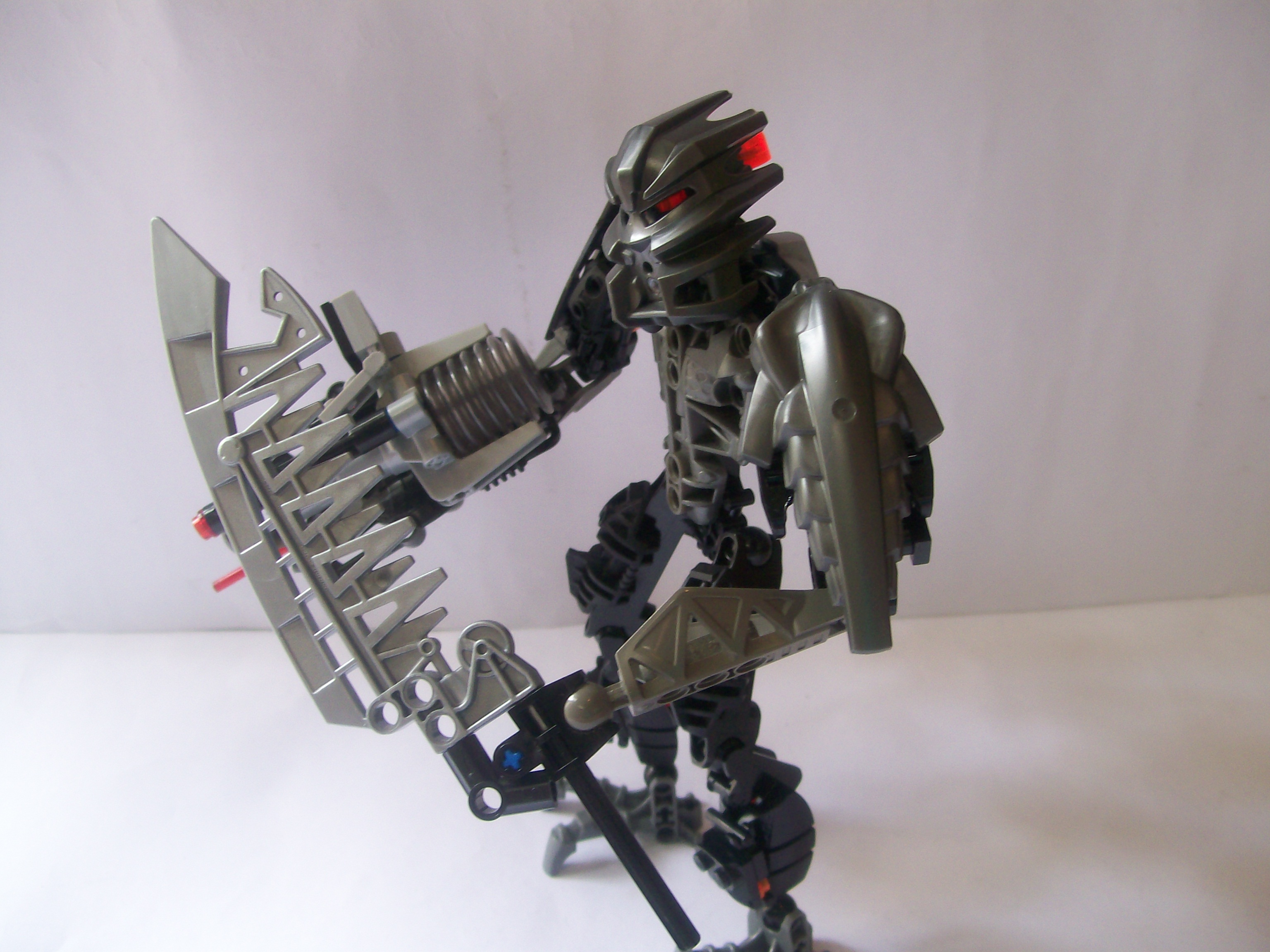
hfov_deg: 51.4
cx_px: 635
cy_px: 476
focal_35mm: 36
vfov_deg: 39.7
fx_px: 1321
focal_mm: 6
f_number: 2.7
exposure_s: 1/54.9
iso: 80
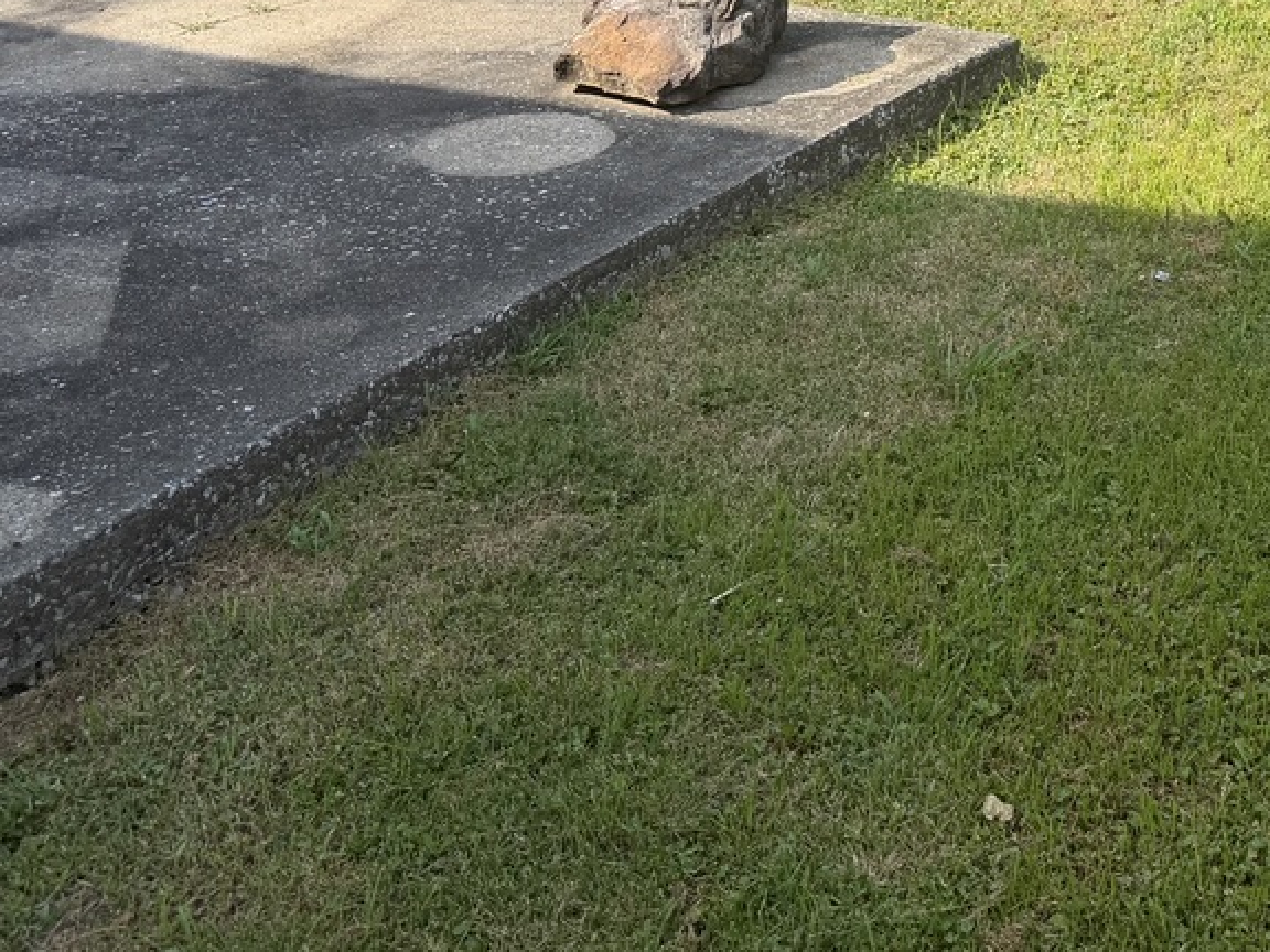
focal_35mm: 60
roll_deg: +0.1
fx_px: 2201
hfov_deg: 30.4
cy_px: -130
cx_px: 1199
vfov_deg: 22.8
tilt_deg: -11.6
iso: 80
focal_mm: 6.76
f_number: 1.78
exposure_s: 1/1585
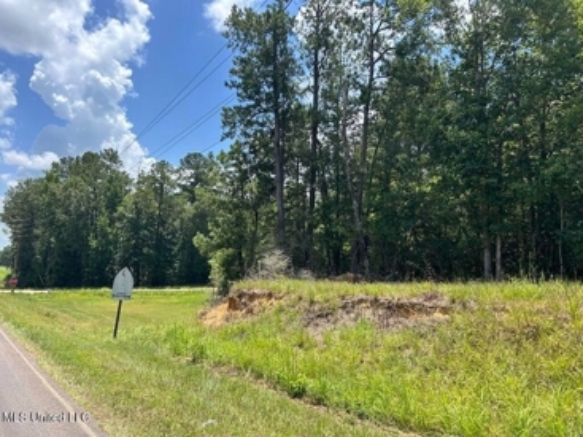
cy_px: 218
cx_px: 292
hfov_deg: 67.3
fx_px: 438
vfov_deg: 53.0
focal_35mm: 26
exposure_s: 1/1972
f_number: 1.5
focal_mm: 5.7
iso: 50
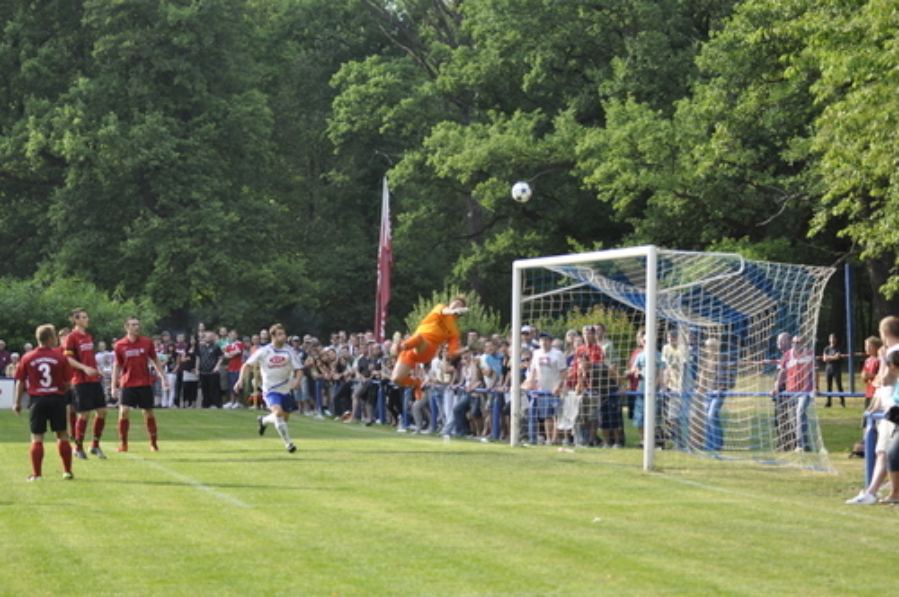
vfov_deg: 11.4
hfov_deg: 17.1
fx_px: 2993
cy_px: 298
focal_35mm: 120
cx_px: 450
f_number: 4
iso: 640
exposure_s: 1/1000
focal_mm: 80
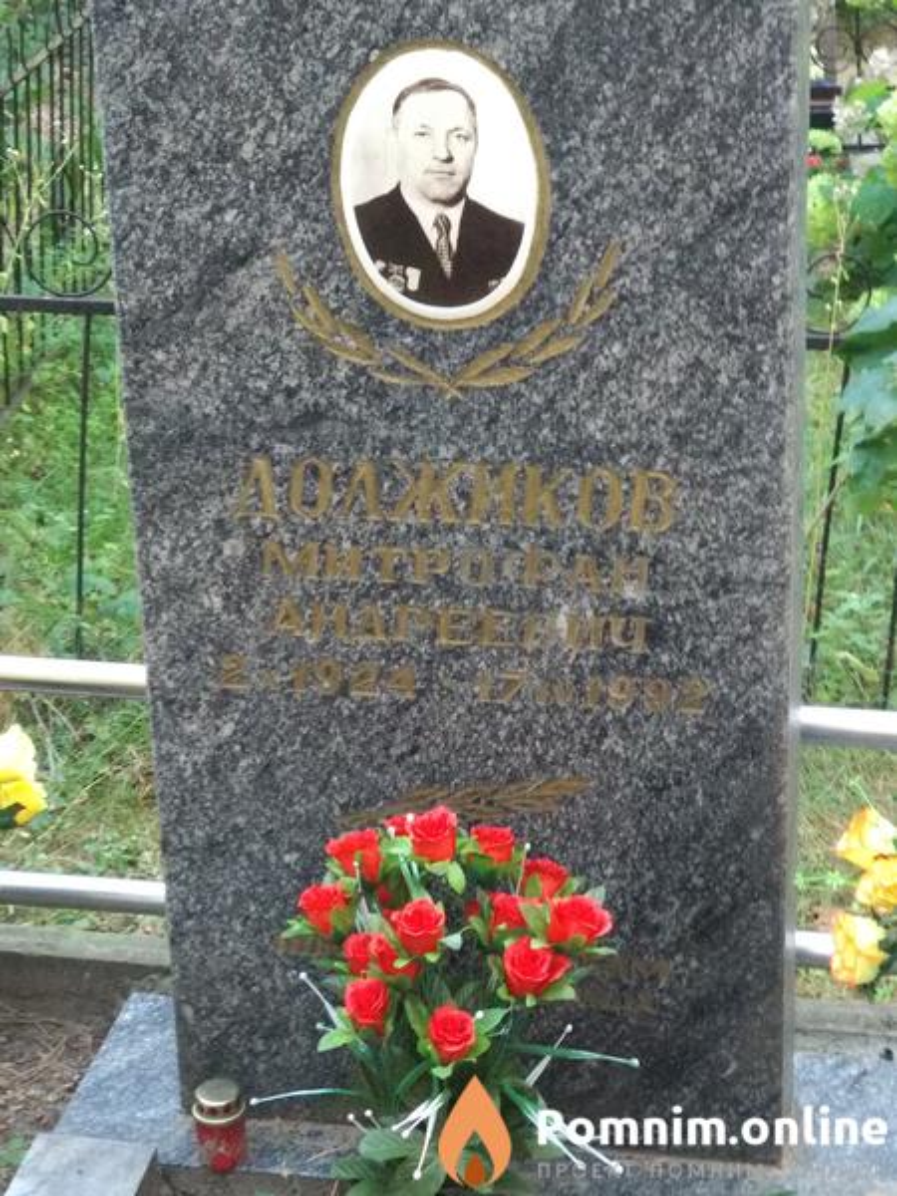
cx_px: 448
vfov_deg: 36.8
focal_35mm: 52
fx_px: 1797
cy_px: 598
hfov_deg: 28.0
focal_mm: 5.99
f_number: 2.6
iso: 800
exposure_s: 1/60
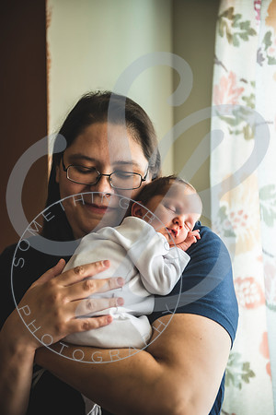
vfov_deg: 28.8
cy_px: 208
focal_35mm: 70
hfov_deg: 19.5
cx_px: 138
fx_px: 805
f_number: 3.5
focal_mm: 70
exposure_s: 1/125
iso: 250
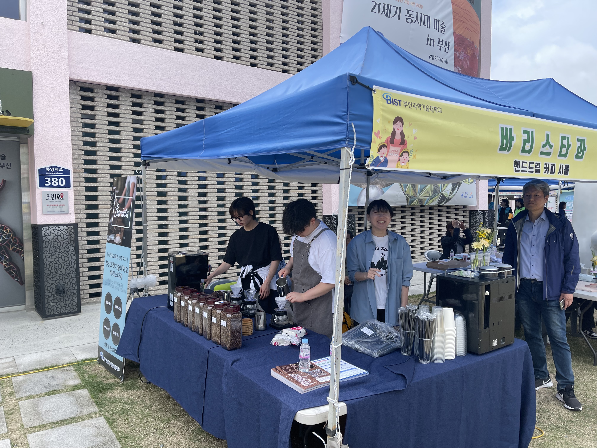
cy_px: 224
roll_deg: +0.4
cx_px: 298
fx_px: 431
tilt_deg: -4.2
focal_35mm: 25
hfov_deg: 69.4
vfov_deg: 54.9
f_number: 1.6
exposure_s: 1/1323
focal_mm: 5.1
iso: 32
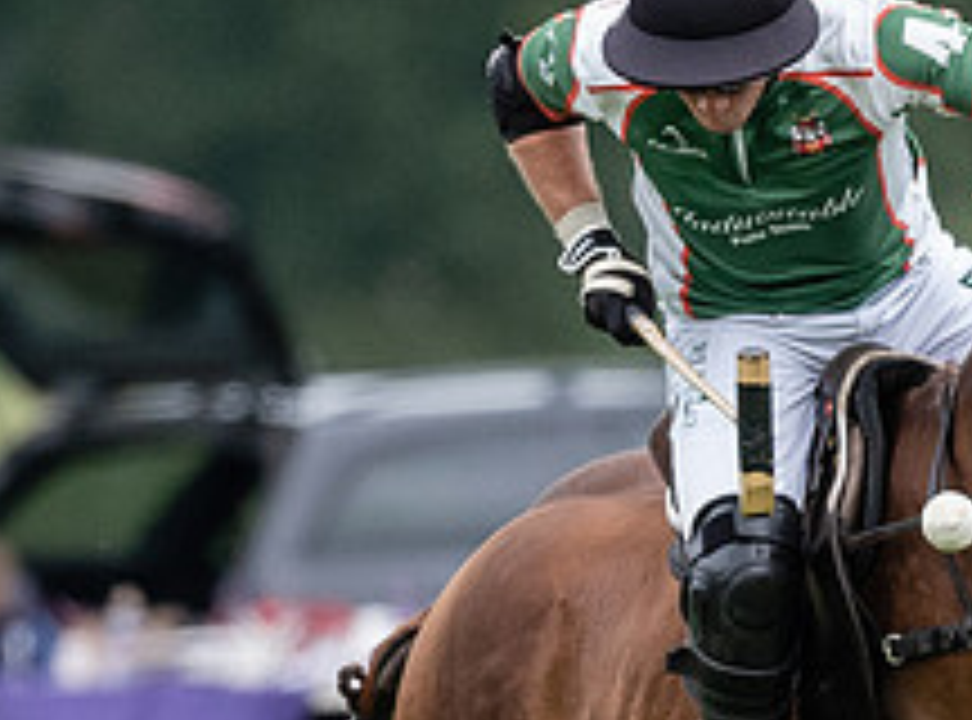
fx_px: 79980
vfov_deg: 0.5
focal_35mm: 2861
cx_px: 933
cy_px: 868
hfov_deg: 0.7
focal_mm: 500
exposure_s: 1/2500
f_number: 4.5
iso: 1000
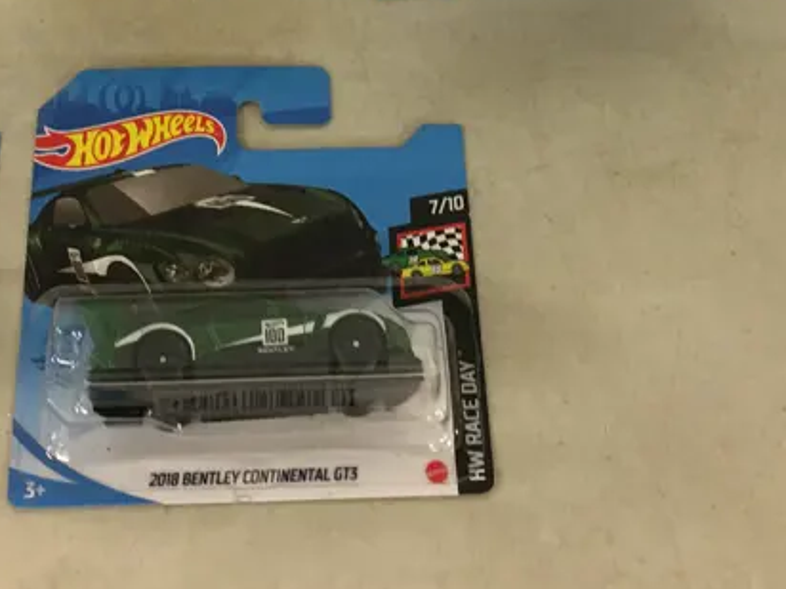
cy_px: -120
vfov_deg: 19.3
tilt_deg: -52.5
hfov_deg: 27.0
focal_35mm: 72
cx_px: 321
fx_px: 1635
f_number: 2.2
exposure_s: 1/17
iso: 40
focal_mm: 4.15
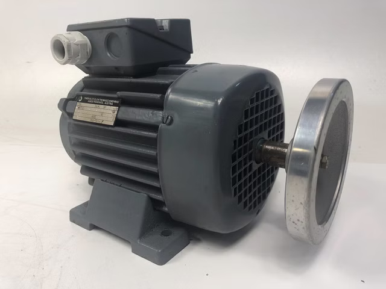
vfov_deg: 49.7
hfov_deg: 63.4
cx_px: 193
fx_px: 312
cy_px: 144
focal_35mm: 28
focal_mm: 4
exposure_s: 1/50
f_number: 1.8
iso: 25
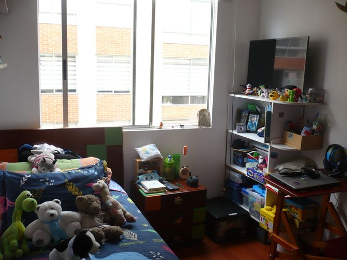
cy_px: 130
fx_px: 351
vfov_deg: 40.7
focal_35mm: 35
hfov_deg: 52.6
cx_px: 174
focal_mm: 5.8
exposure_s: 1/80
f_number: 2.8
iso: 100
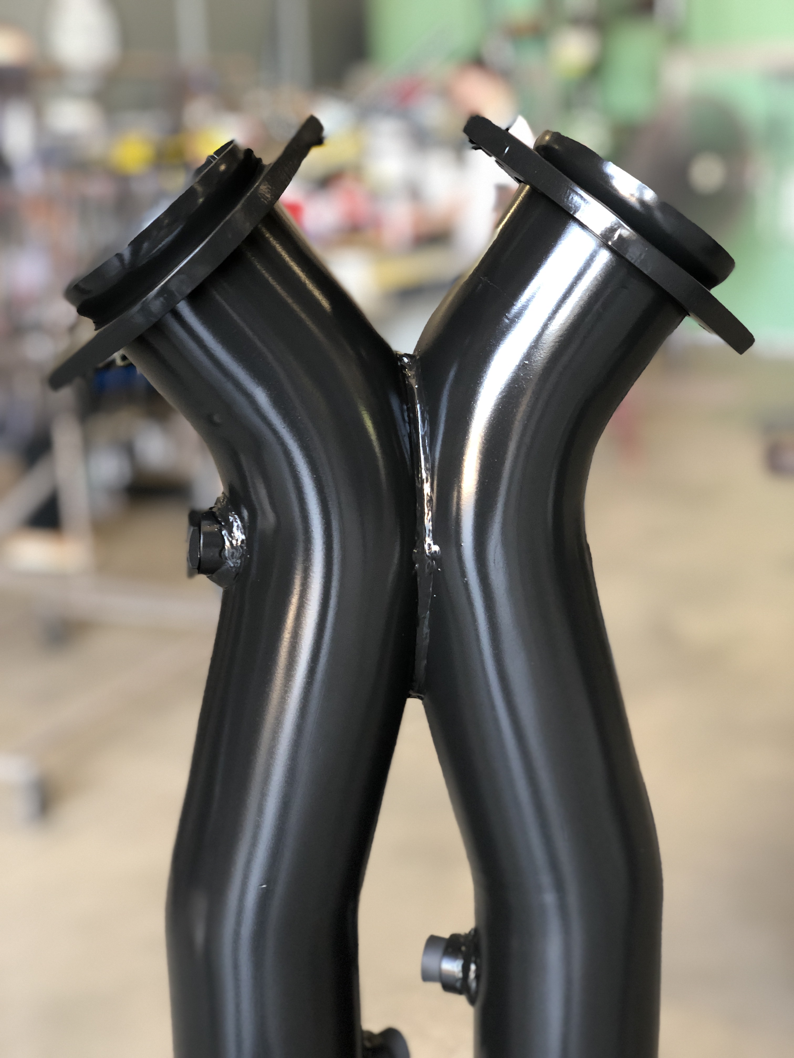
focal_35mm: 52
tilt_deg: -14.1
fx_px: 1590
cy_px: 529
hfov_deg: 28.0
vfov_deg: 36.8
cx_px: 397
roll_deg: +3.0
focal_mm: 6
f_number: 2.4
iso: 125
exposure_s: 1/40
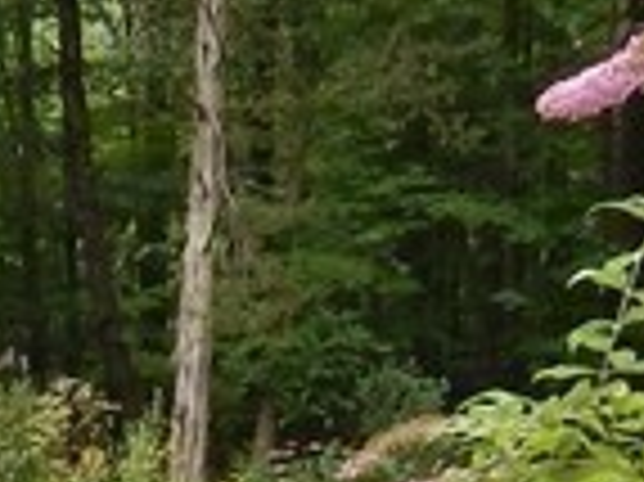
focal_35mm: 201
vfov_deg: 7.0
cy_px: 1072
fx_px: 3736
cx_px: -653
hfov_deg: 9.2
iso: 125
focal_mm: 5.1
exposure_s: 1/160
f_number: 3.2
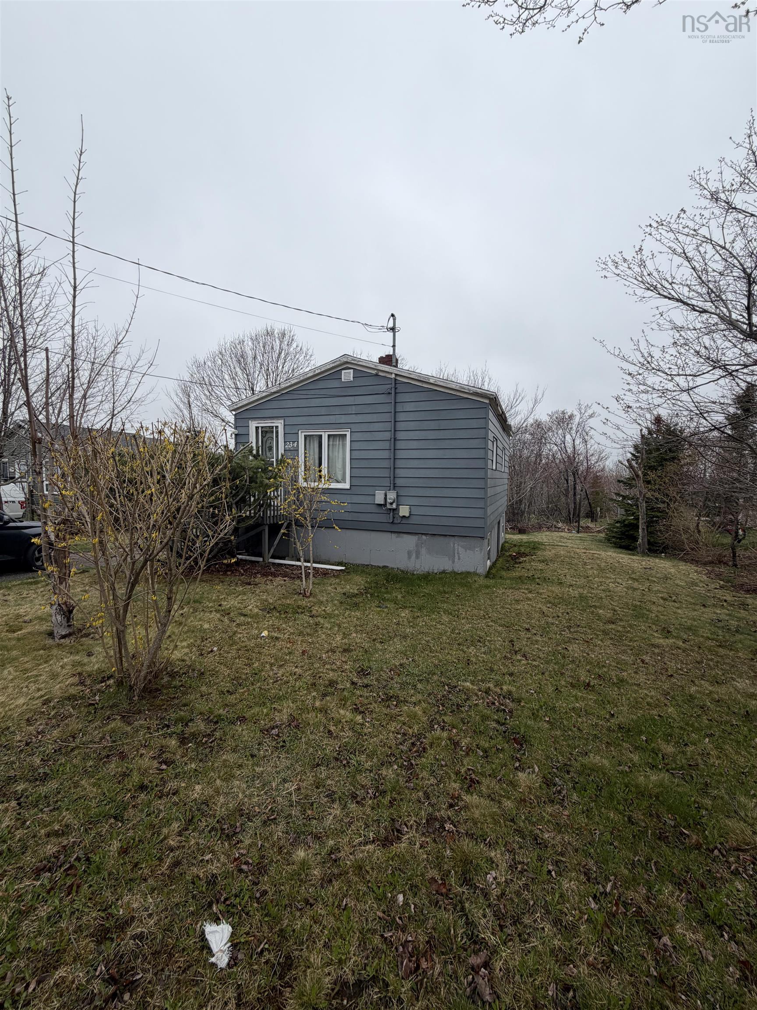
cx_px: 378
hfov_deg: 85.7
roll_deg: -0.5
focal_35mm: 14
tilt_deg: -2.8
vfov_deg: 102.1
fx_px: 408
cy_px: 505
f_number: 2.2
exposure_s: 1/770
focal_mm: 2.22
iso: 32
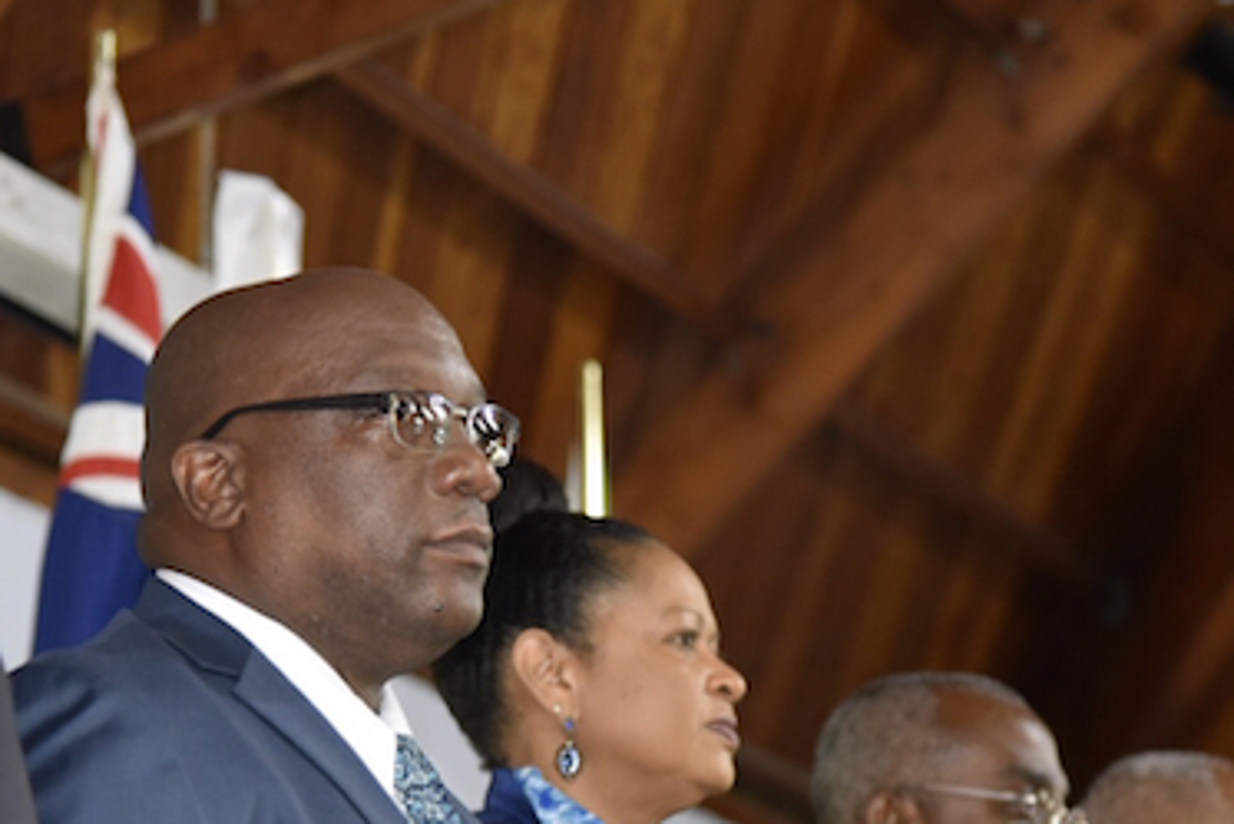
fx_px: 5418
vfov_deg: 8.7
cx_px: 447
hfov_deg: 13.0
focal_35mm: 158
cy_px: 584
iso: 3200
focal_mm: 92
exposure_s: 1/60
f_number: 4
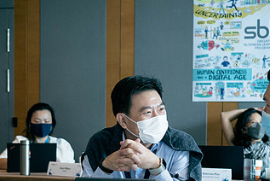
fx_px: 728
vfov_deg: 14.1
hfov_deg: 21.0
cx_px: 152
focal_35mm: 97
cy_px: 148
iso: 500
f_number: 1.7
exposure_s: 1/125
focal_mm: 25
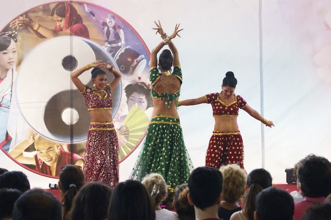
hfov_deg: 24.6
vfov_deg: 16.5
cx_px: 166
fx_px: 758
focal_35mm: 82
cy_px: 110
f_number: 5.6
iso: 400
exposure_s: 1/100
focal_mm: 55
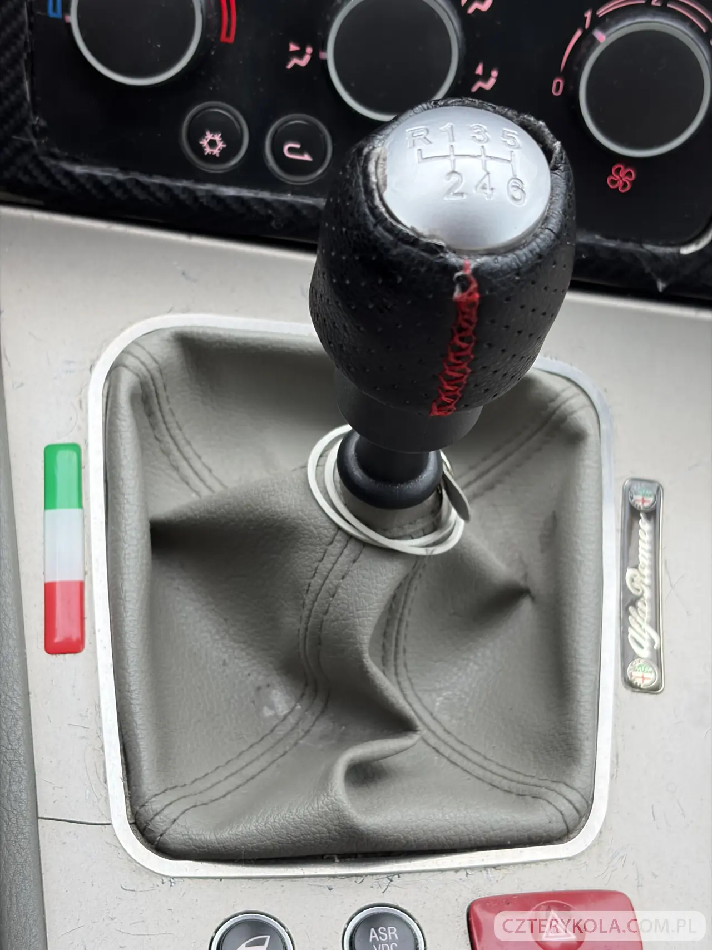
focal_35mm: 52
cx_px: 356
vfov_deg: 36.8
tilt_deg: -51.0
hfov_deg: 28.0
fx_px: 1426
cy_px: 475
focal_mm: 5.96
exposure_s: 1/60
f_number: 1.6
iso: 80
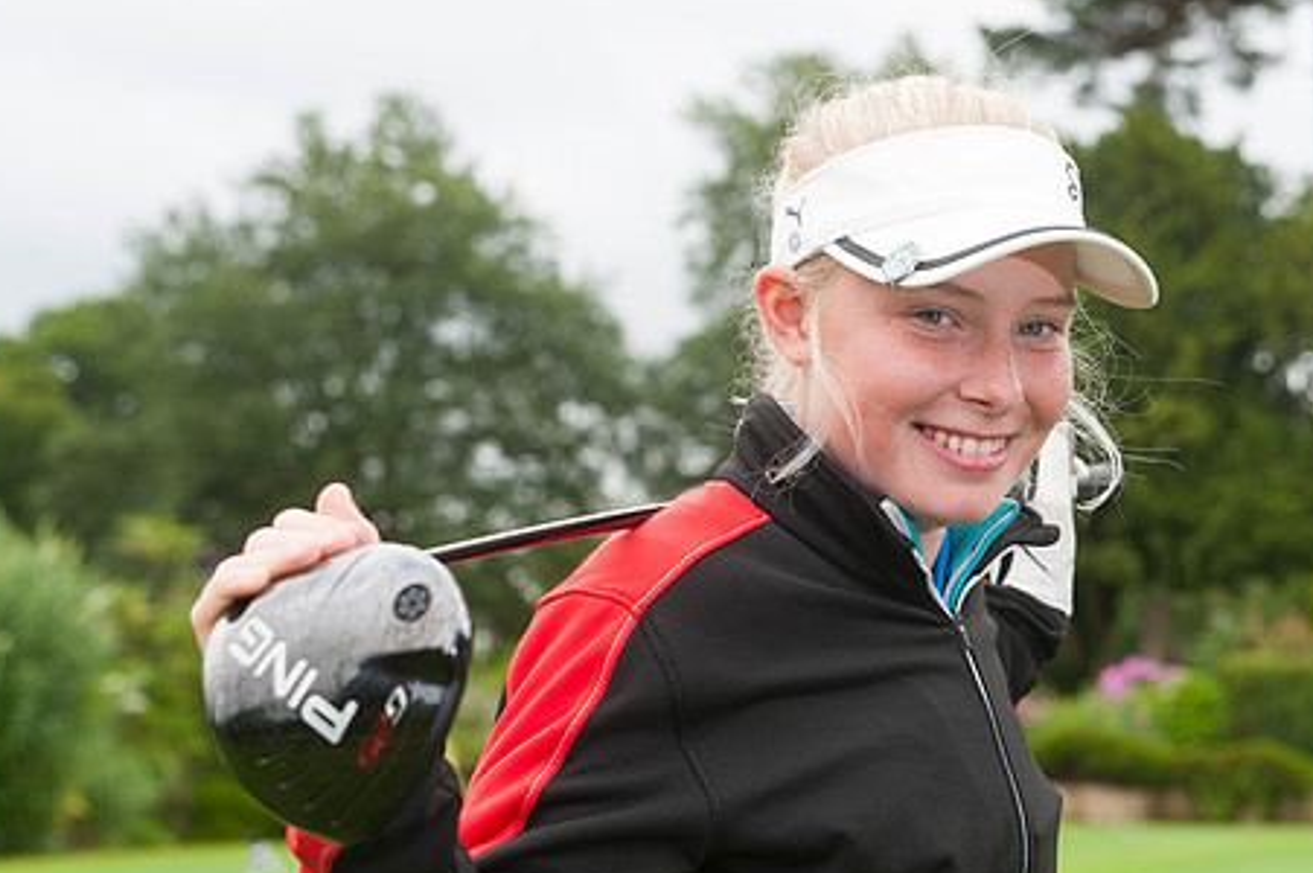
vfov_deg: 15.2
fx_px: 3280
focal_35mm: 90
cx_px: 757
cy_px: 498
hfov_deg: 22.6
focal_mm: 70
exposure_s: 1/250
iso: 250
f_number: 5.6
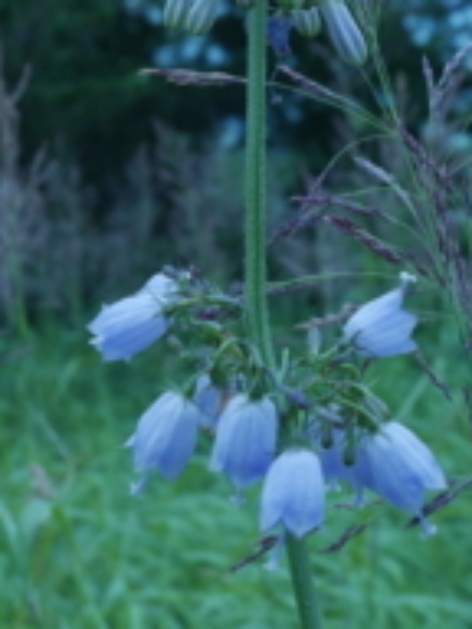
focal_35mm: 100
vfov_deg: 19.3
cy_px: 59
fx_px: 1818
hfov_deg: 14.6
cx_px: 467
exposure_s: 1/250
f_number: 5.6
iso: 200
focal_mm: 16
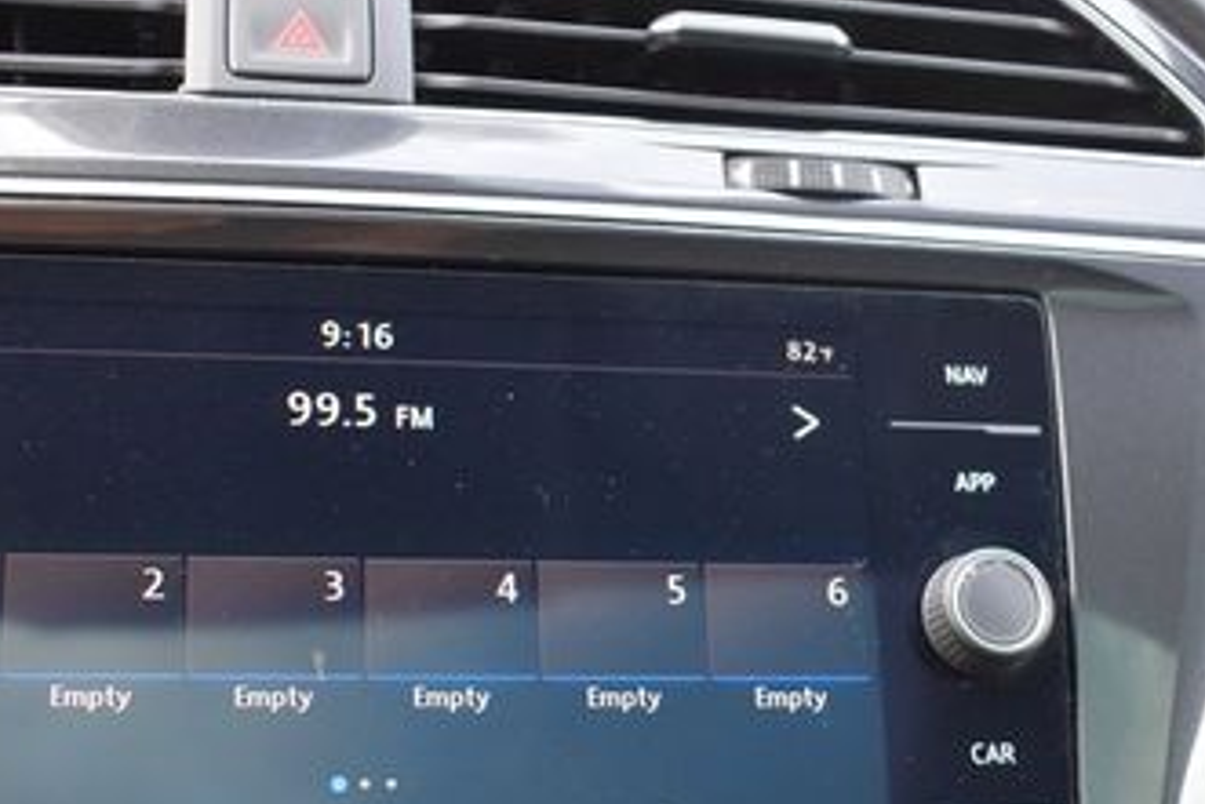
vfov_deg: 22.1
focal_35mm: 61
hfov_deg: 32.9
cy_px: 602
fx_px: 2042
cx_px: 601
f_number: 3.8
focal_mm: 21
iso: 500
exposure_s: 1/250
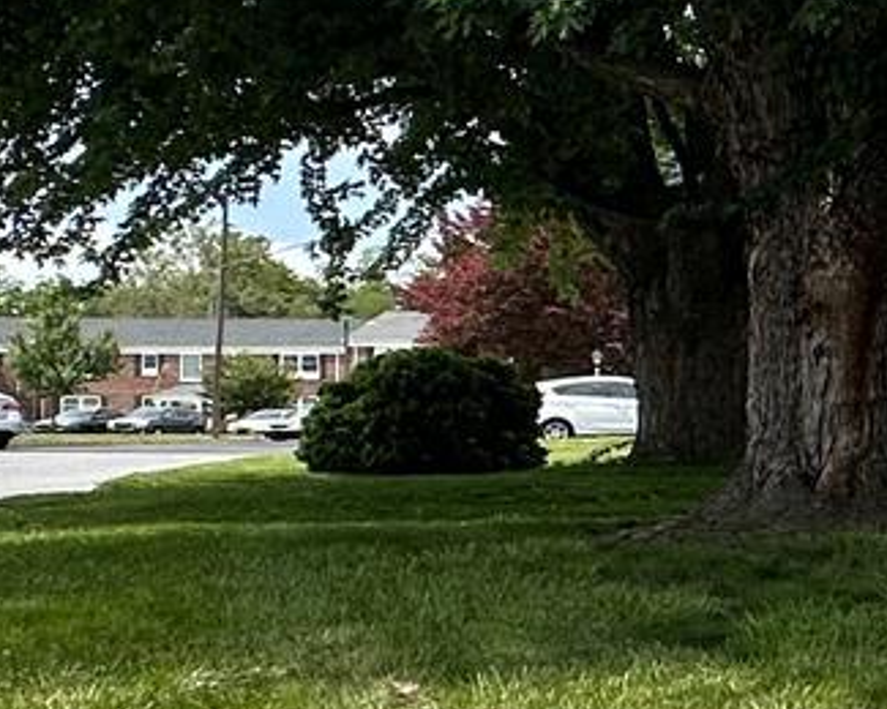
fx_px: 2258
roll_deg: +0.5
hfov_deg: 16.2
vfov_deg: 17.8
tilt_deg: +0.6
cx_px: 1859
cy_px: 444
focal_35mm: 86
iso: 40
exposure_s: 1/1062
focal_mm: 2.22
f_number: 2.2
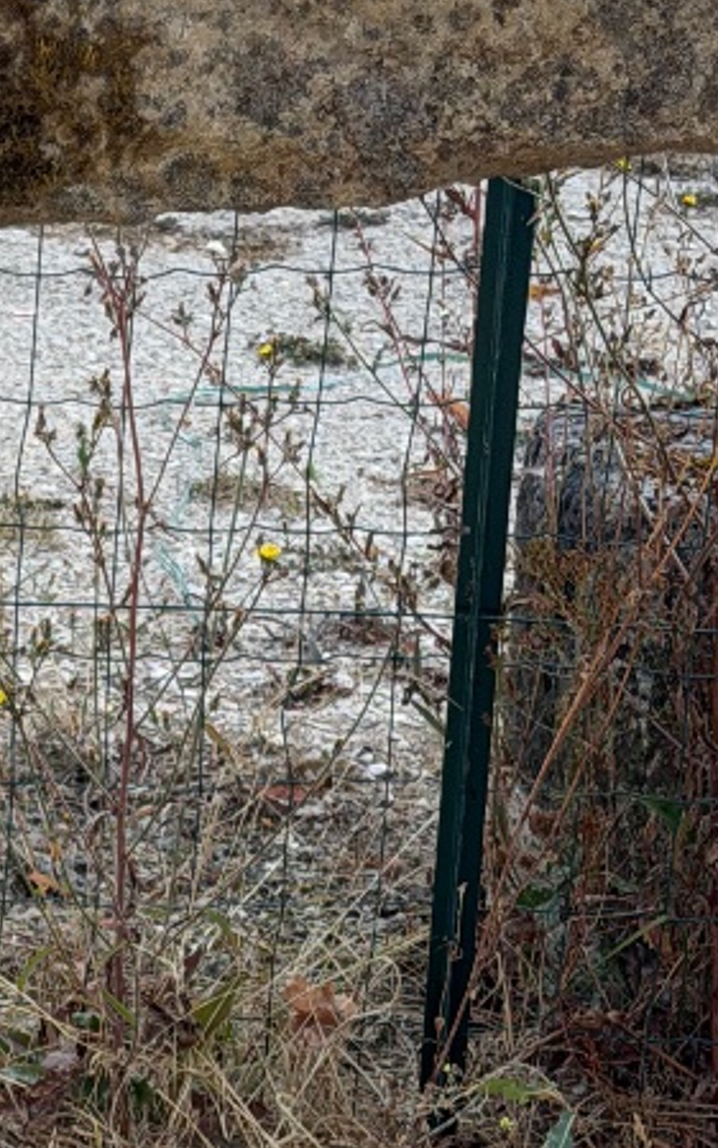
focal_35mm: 136
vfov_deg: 15.4
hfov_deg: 9.4
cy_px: 642
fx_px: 4254
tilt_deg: -16.5
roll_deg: -1.7
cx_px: -376
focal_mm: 6.76
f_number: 1.78
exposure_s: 1/1330
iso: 80
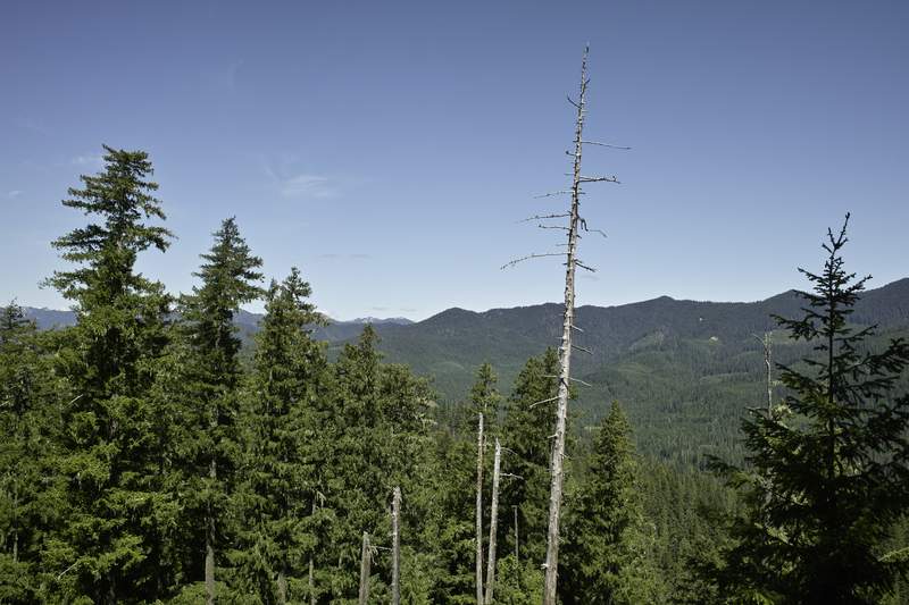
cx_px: 454
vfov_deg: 46.4
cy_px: 302
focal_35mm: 28
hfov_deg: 65.5
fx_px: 707
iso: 100
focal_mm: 16.6
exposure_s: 1/125
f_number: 8
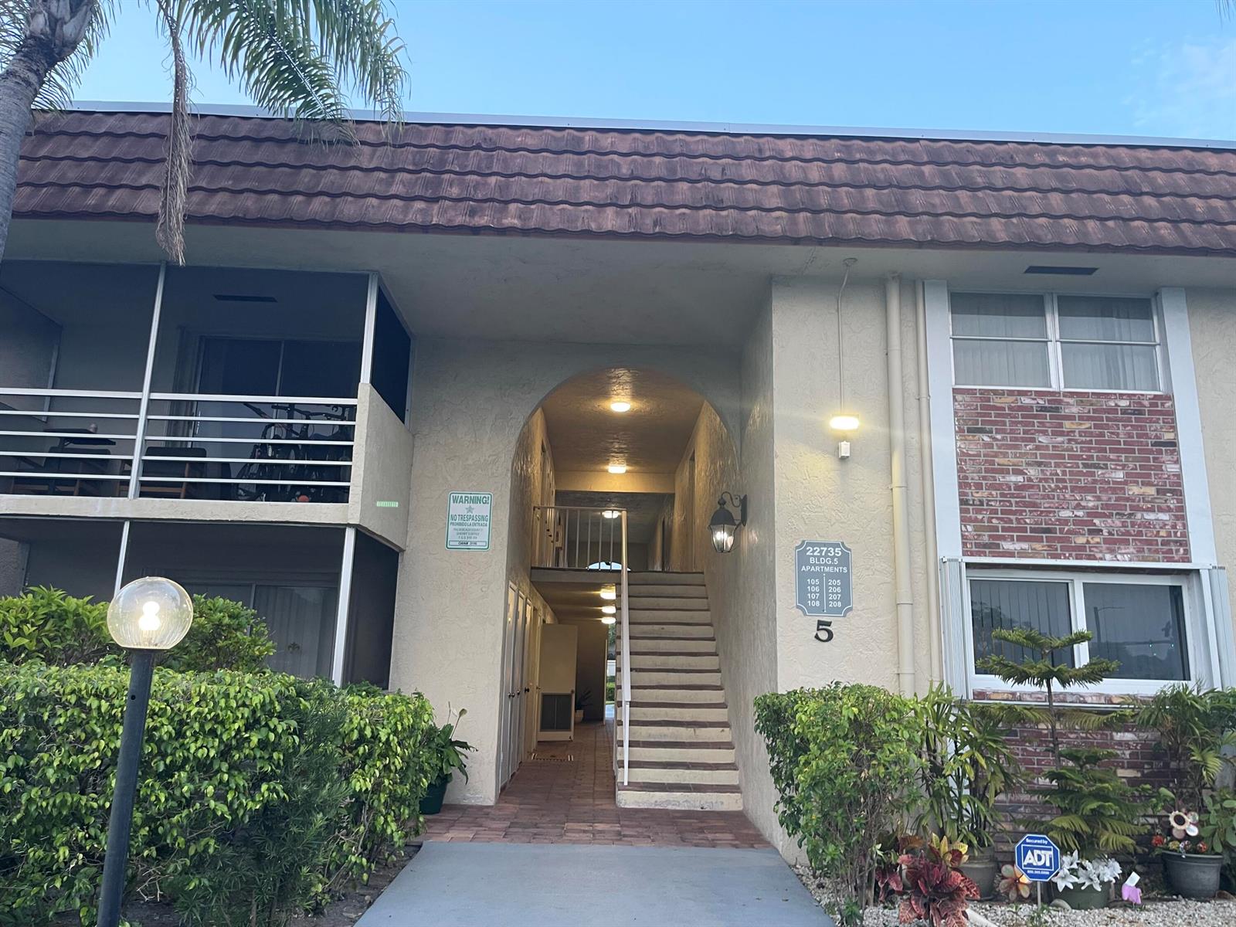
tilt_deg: +13.0
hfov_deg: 67.3
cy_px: 464
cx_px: 618
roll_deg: -1.6
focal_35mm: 26
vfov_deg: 53.1
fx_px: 928
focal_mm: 5.1
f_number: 1.6
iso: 100
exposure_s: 1/60
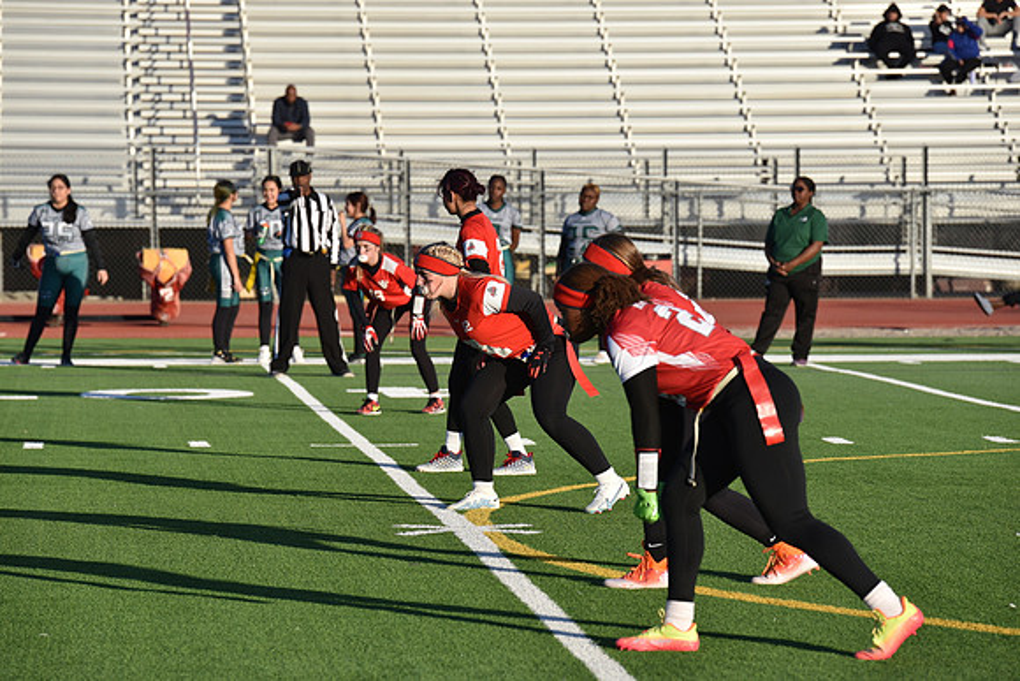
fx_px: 5668
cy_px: 340
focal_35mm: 200
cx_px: 510
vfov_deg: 6.9
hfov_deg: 10.3
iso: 320
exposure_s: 1/1000
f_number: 5.6
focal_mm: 200
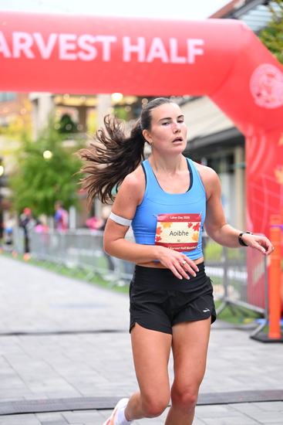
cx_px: 142
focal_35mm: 77
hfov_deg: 17.7
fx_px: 907
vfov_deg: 26.3
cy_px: 212
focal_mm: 77
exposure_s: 1/800
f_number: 2.8
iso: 1600
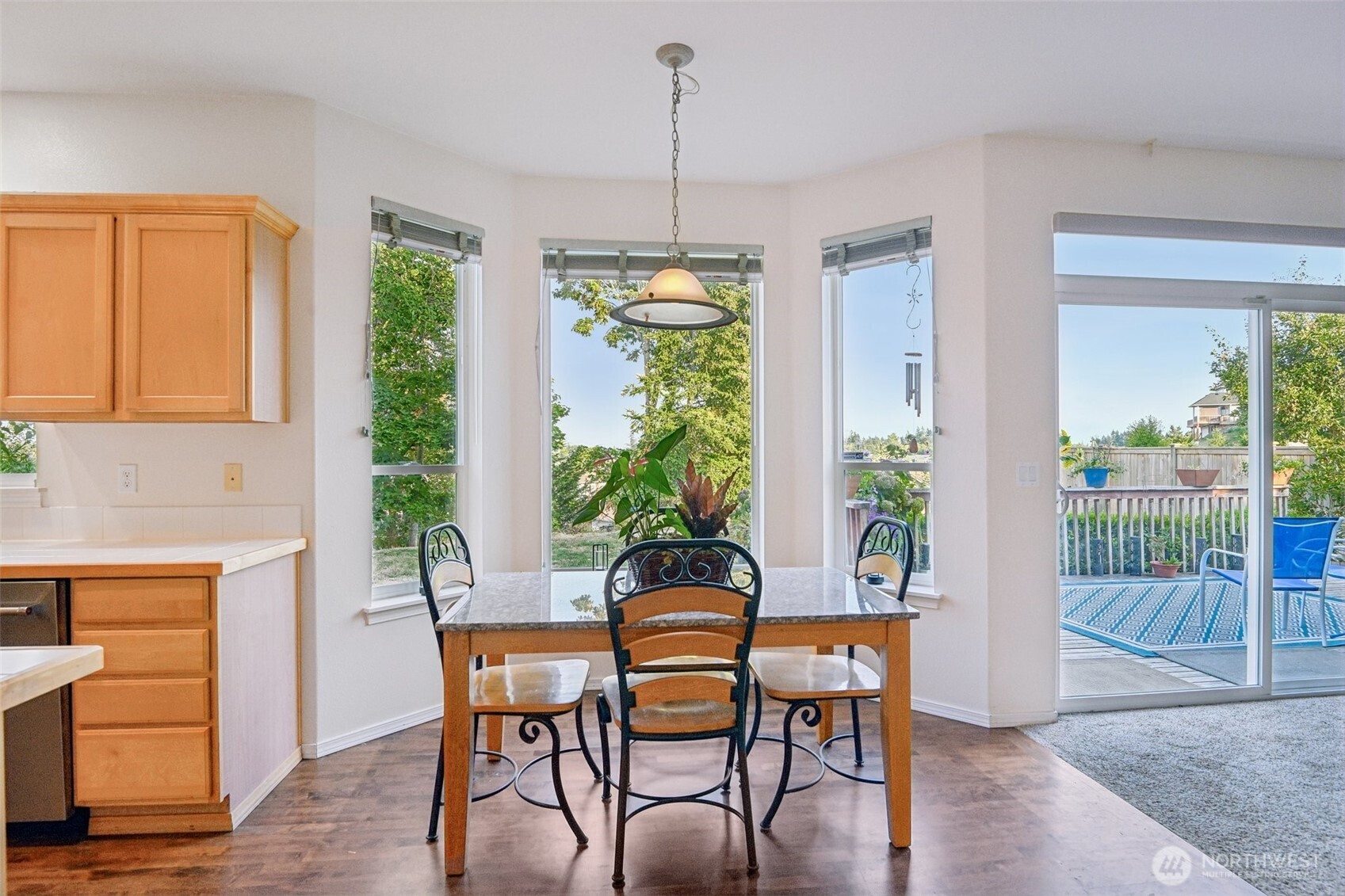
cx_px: 672
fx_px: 710
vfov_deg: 64.5
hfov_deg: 86.9
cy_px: 448
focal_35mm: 19
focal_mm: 19
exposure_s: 1/160
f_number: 8
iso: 400
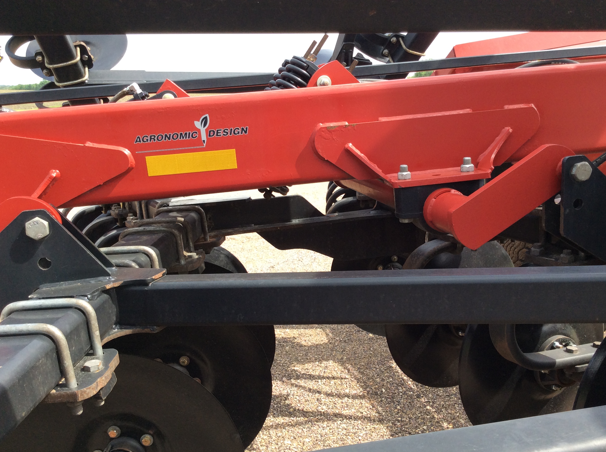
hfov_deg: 54.0
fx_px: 594
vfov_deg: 41.7
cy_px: 240
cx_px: 316
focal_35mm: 34
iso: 32
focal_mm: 3.3
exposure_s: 1/397
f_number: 2.4
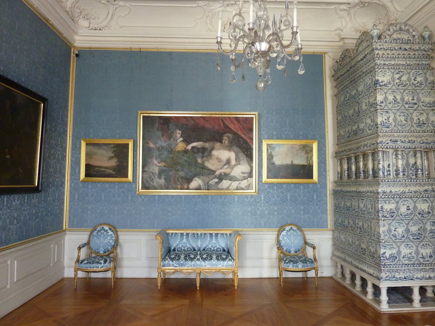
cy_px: 163
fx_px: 314
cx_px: 218
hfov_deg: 69.4
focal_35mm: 25
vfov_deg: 54.9
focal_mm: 4.1
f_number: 3.3
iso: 400
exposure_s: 1/20
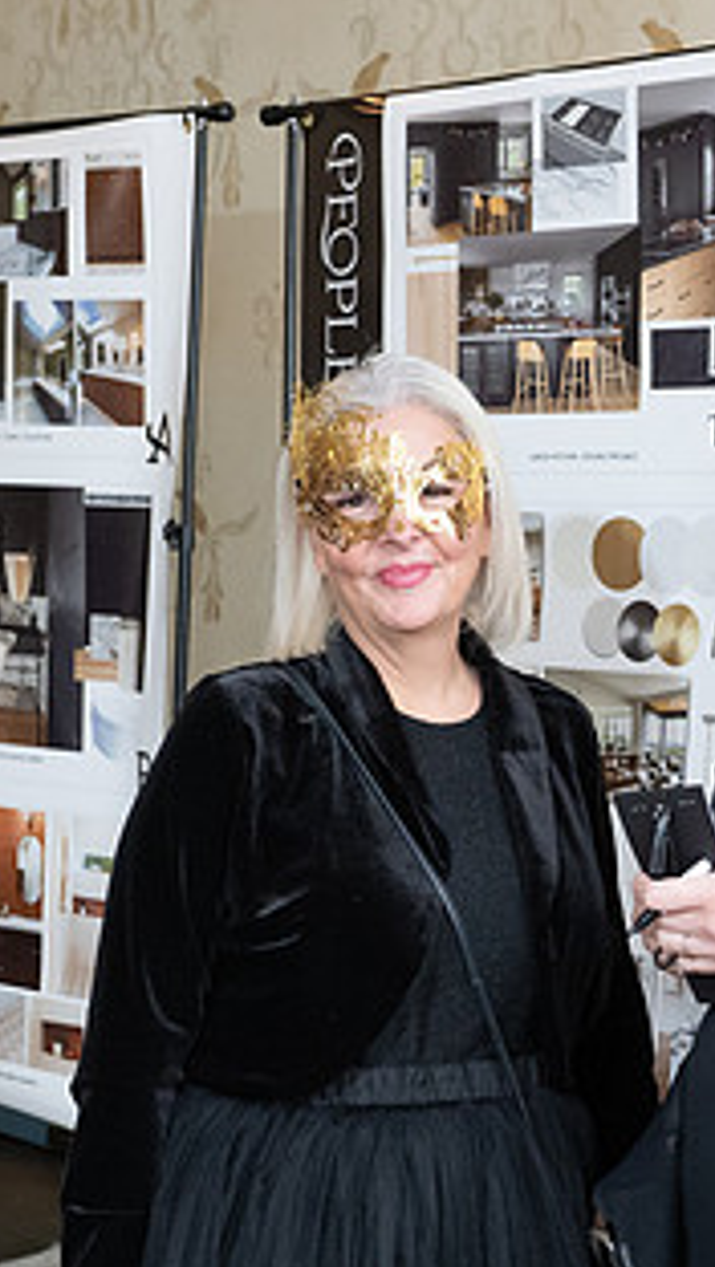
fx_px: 2354
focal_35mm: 70
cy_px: 776
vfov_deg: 30.0
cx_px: 707
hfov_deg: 16.9
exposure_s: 1/200
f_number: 5
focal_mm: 24
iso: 2500
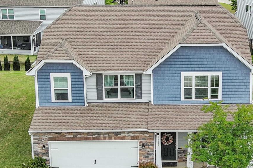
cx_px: 185
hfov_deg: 28.9
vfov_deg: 19.7
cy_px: 86
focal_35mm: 69
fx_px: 485
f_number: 2.8
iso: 100
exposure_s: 1/1050
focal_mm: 10.57
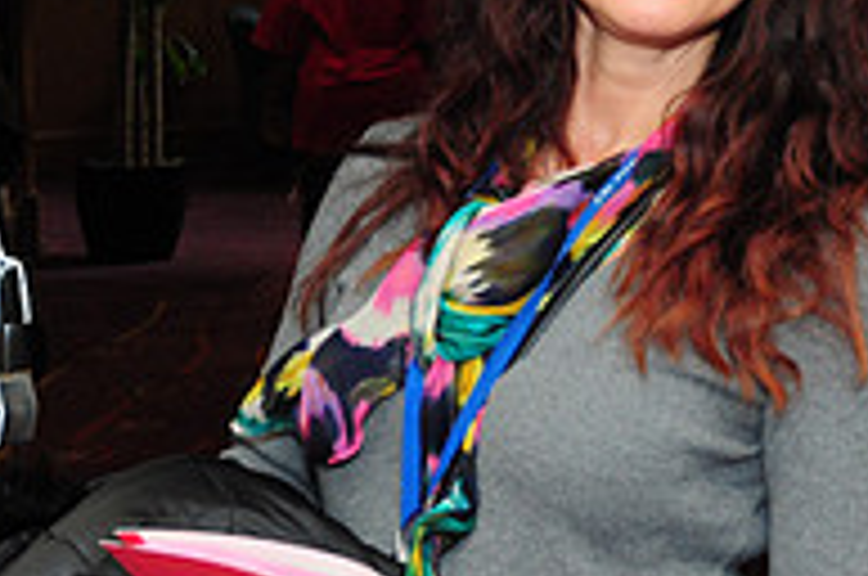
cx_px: 697
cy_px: -20
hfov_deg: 18.8
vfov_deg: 12.5
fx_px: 2600
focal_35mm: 108
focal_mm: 24
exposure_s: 1/60
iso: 800
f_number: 4.5
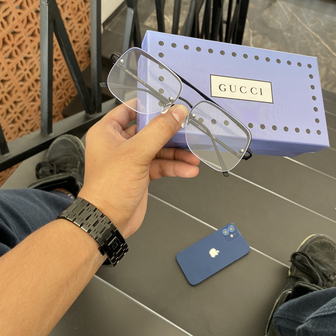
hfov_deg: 51.1
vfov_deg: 50.8
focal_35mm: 32
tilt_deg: -56.9
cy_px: 136
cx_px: 168
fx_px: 351
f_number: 1.8
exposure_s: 1/110
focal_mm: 4.25
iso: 125
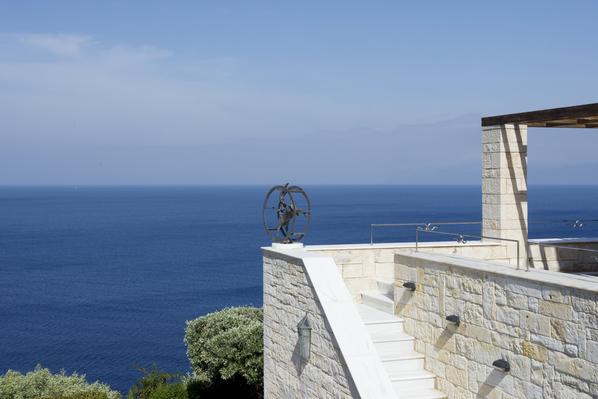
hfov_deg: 41.1
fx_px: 797
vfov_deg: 28.1
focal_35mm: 48
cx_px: 299
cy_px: 200
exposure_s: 1/160
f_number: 16
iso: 200
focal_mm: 32
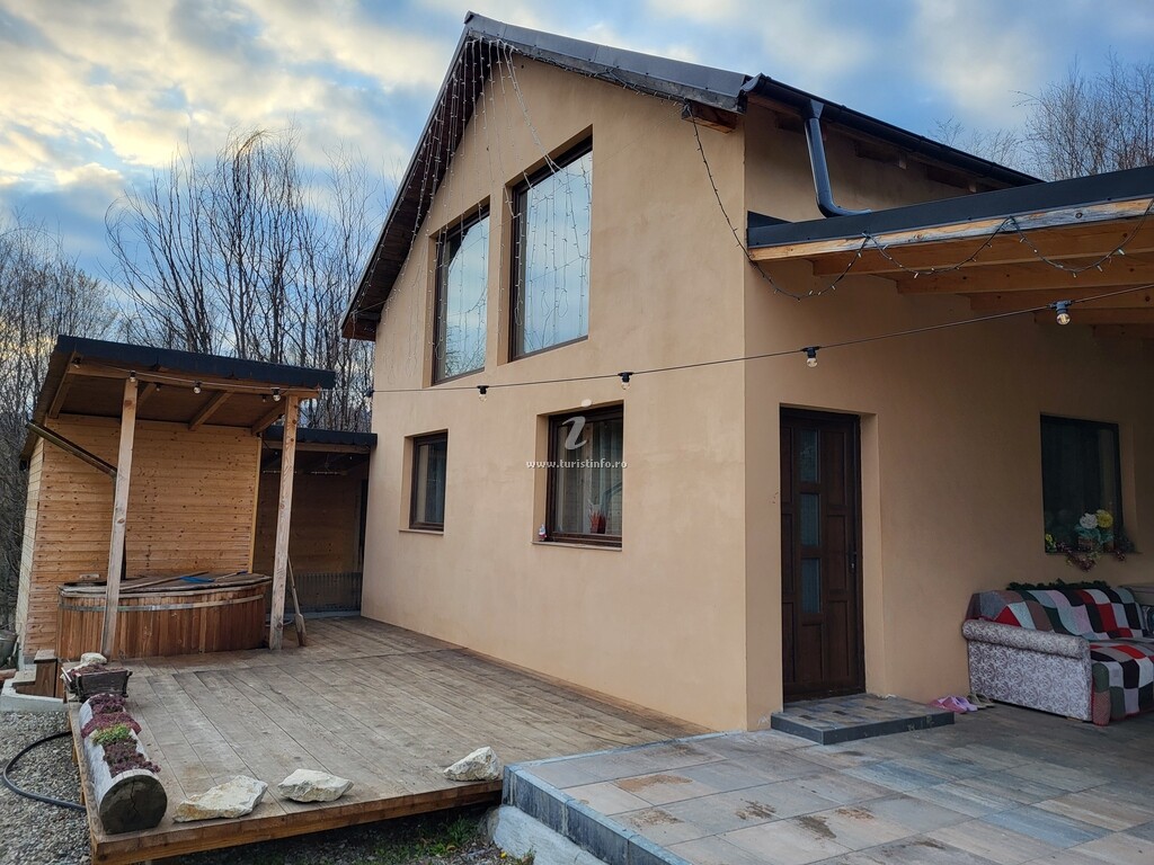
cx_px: 577
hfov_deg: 67.3
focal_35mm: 26
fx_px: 867
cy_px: 432
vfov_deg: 53.1
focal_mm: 5.4
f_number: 1.8
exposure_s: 1/205
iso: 40
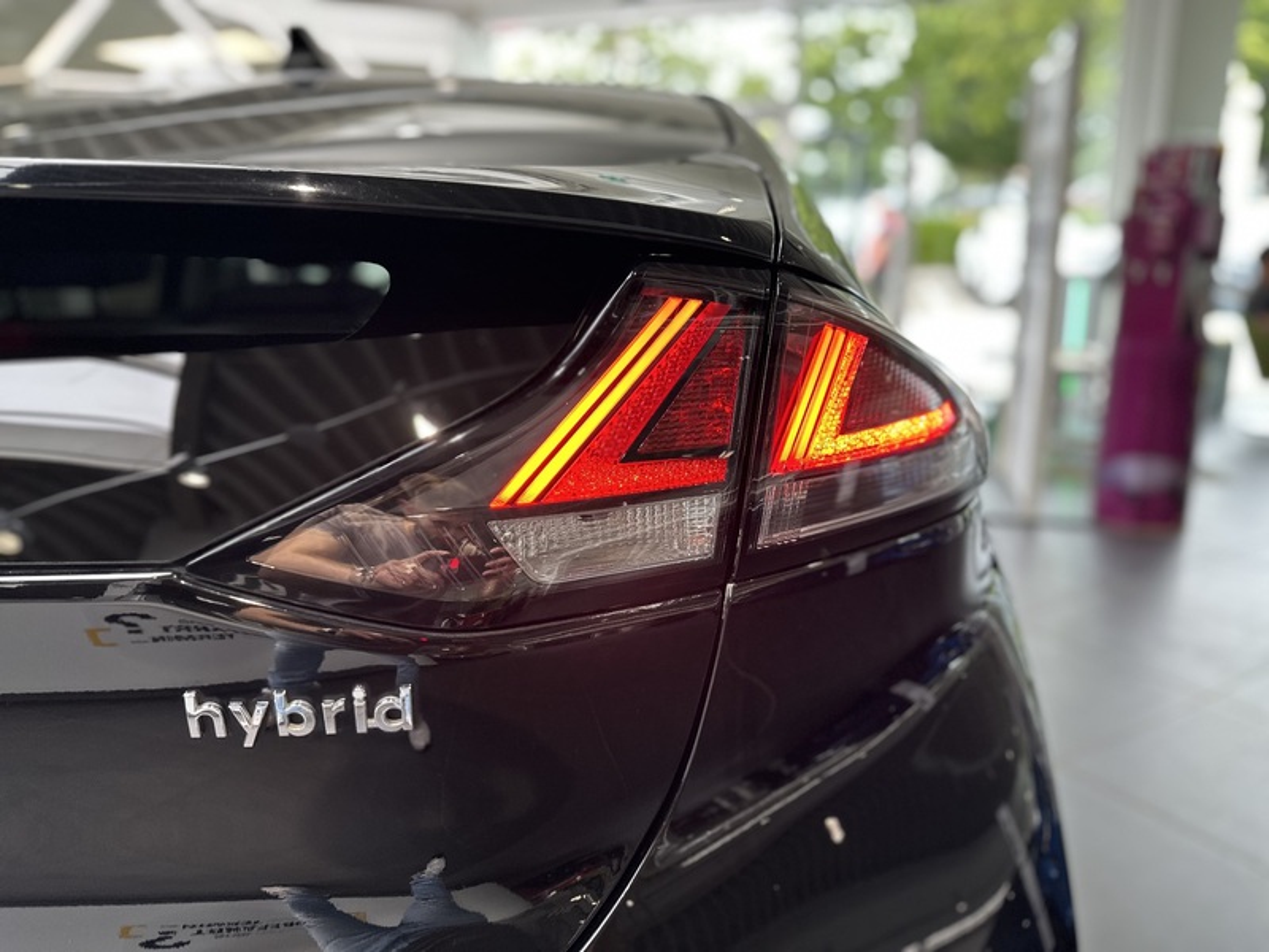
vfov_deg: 56.8
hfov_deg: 71.6
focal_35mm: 24
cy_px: 476
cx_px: 634
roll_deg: +4.5
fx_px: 880
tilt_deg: -16.5
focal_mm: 6.86
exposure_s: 1/137
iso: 100
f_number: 1.78
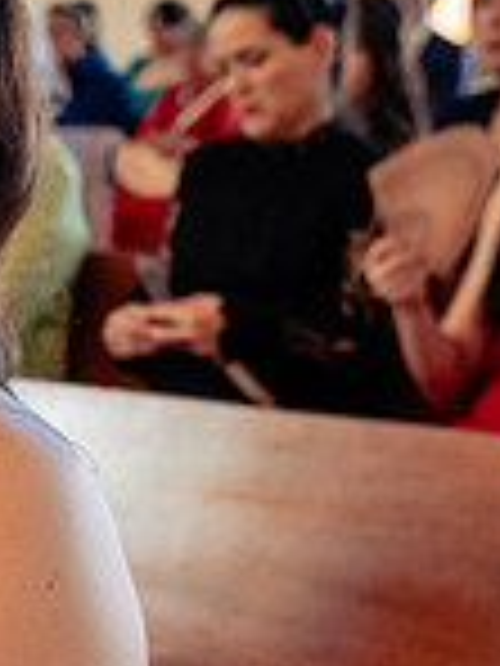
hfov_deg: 10.1
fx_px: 2600
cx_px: -509
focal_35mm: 135
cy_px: 583
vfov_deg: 14.5
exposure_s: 1/160
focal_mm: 35
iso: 2500
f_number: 4.5
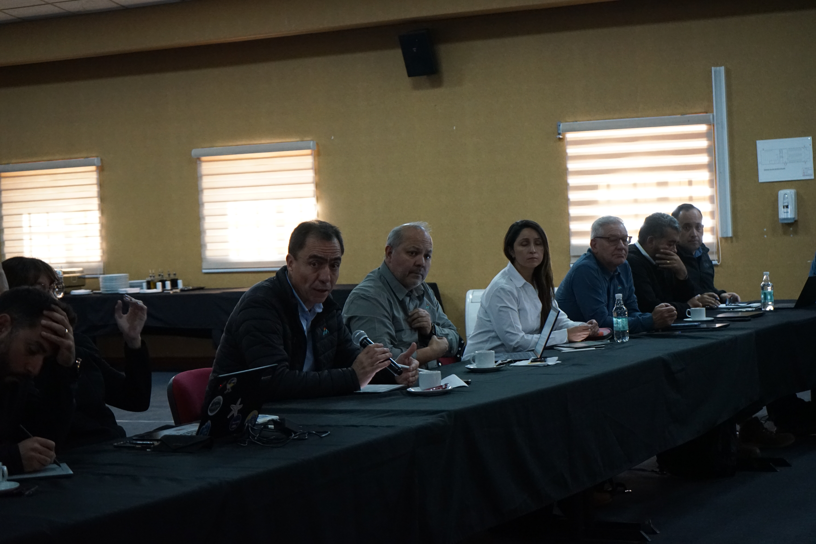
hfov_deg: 28.8
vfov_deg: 19.5
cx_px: 408
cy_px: 272
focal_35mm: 70
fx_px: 1587
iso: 5000
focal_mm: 70
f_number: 5.6
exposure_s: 1/160
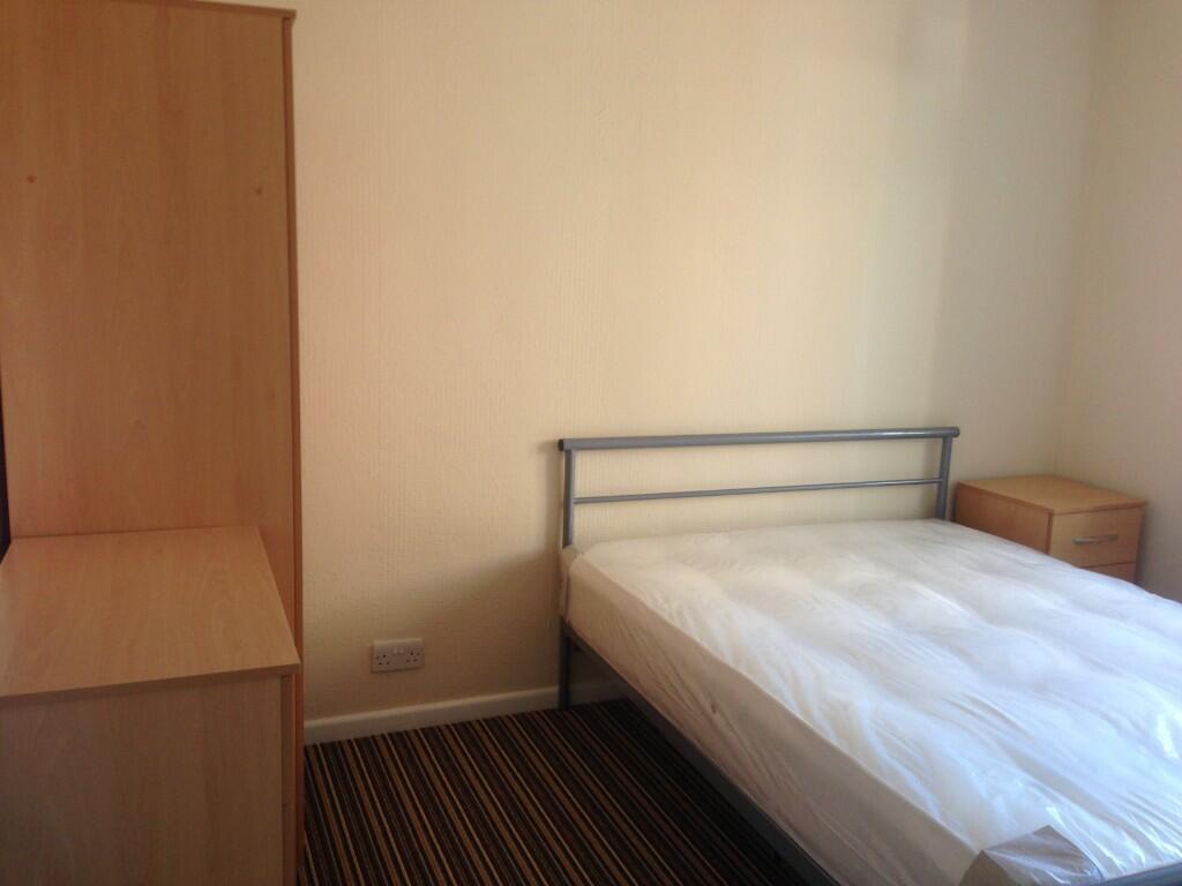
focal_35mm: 33
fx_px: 1127
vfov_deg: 42.9
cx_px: 591
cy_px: 443
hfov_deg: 55.4
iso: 50
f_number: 2.4
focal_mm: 4.12
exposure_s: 1/30
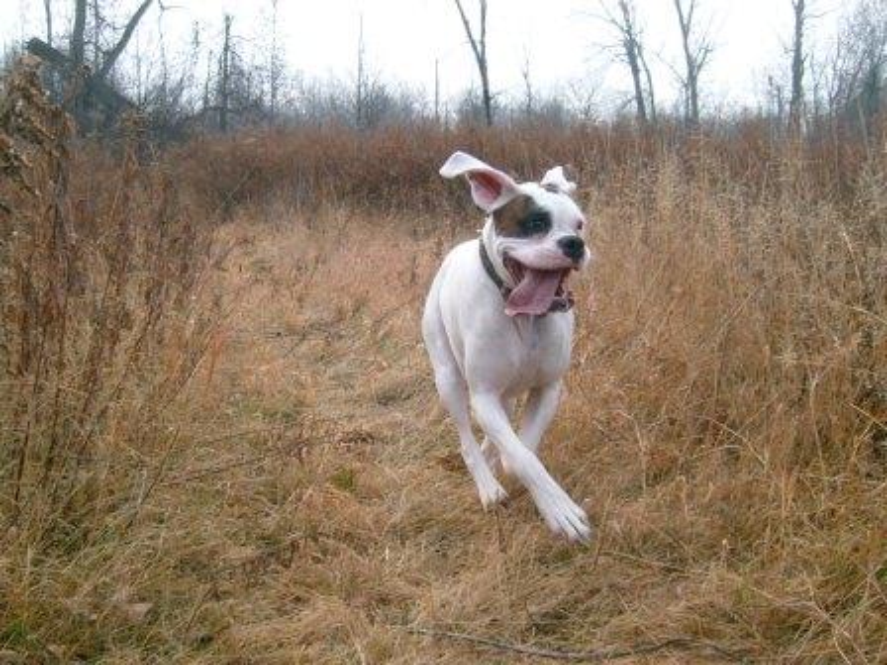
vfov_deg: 40.7
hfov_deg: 52.6
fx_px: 897
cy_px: 332
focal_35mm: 35
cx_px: 444
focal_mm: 5.8
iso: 80
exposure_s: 1/350
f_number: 2.8
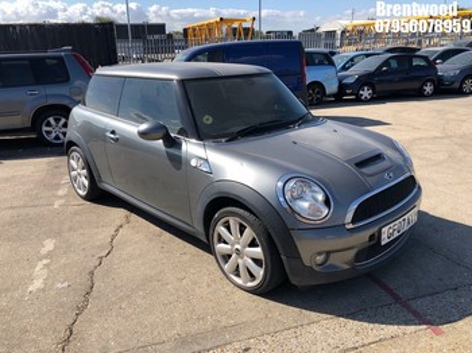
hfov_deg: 63.5
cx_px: 236
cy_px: 176
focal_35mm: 28
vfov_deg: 49.7
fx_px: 382
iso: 20
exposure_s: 1/1263
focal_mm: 4
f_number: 1.8
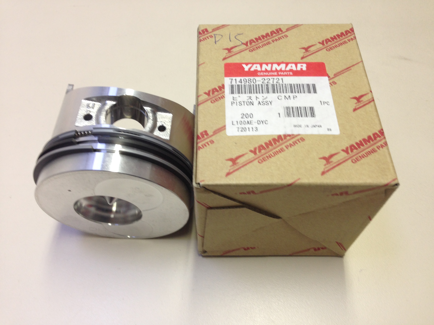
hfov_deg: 55.4
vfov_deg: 42.9
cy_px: 162
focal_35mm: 33
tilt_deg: -55.6
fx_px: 414
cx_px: 217
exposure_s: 1/20
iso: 64
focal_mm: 4.12
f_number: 2.4
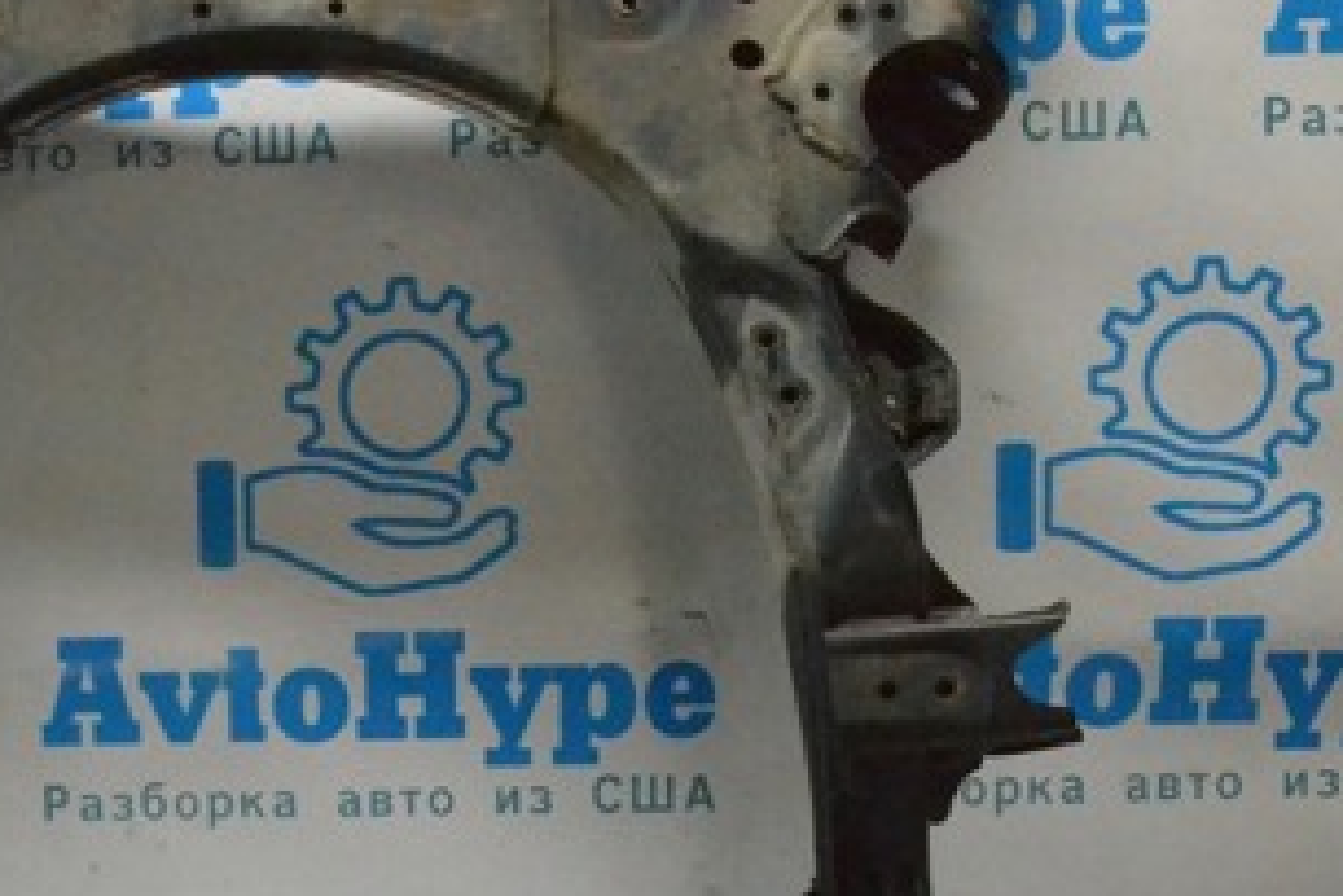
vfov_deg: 19.7
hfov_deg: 28.1
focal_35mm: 69
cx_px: 118
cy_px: 584
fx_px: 2574
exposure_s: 1/160
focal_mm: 22
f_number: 13
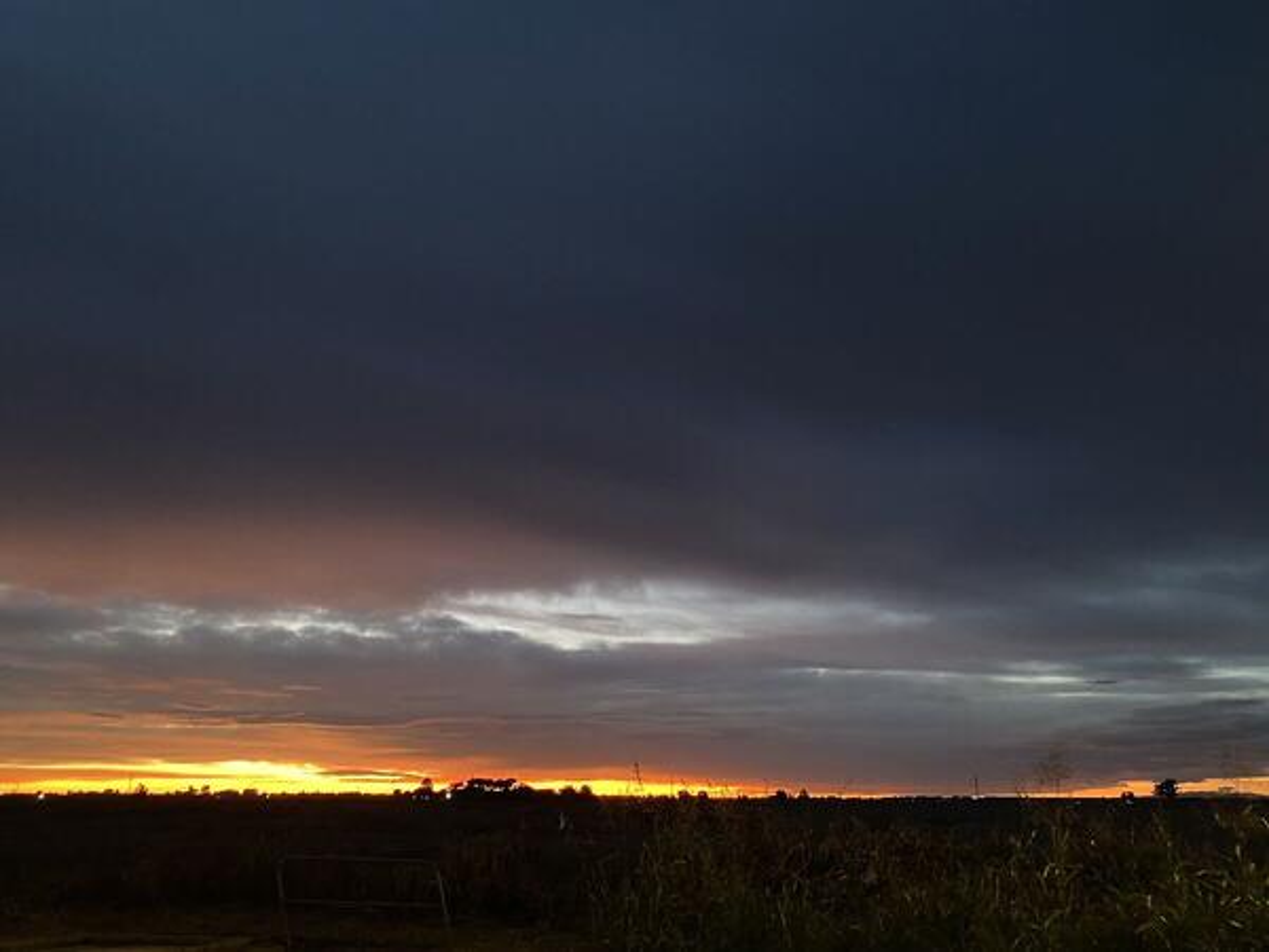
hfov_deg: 67.3
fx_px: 953
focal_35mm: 26
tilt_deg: +18.5
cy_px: 476
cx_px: 634
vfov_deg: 53.1
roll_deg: -0.7
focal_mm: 4.25
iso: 1000
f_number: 1.8
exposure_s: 1/28
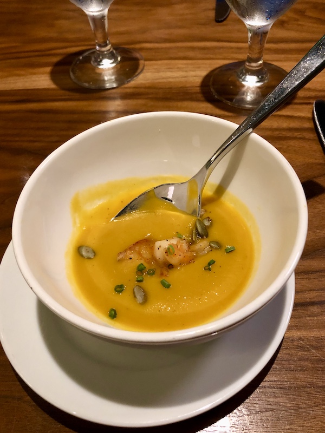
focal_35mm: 28
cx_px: 162
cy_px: 216
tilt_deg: -50.8
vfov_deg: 63.4
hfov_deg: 49.7
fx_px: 351
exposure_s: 1/5
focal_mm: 4
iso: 80
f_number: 1.8
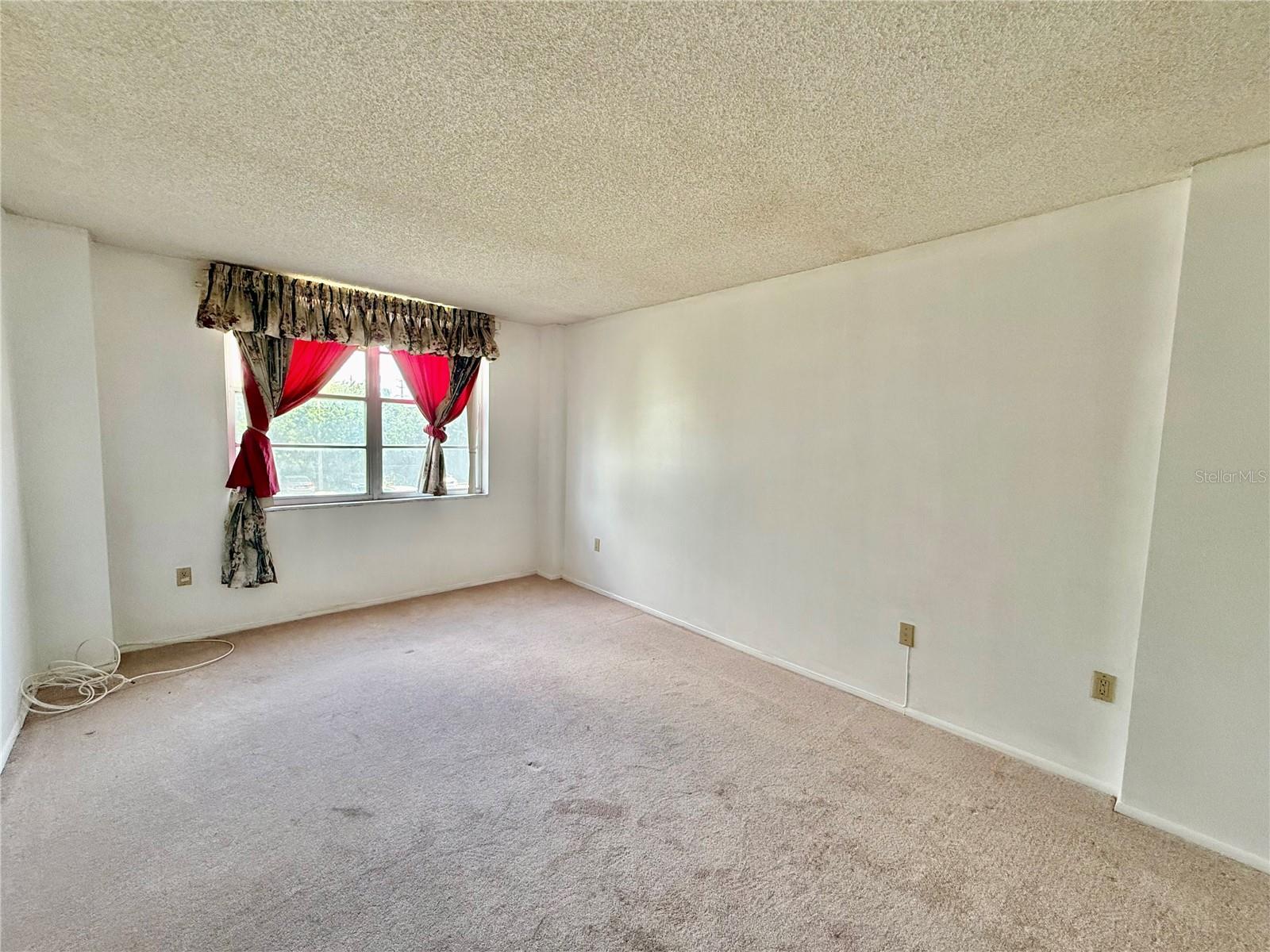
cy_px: 476
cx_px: 635
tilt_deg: -4.1
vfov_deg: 85.7
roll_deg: -1.8
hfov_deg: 102.1
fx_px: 514
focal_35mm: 14
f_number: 2.2
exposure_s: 1/99
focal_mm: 2.22
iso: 200
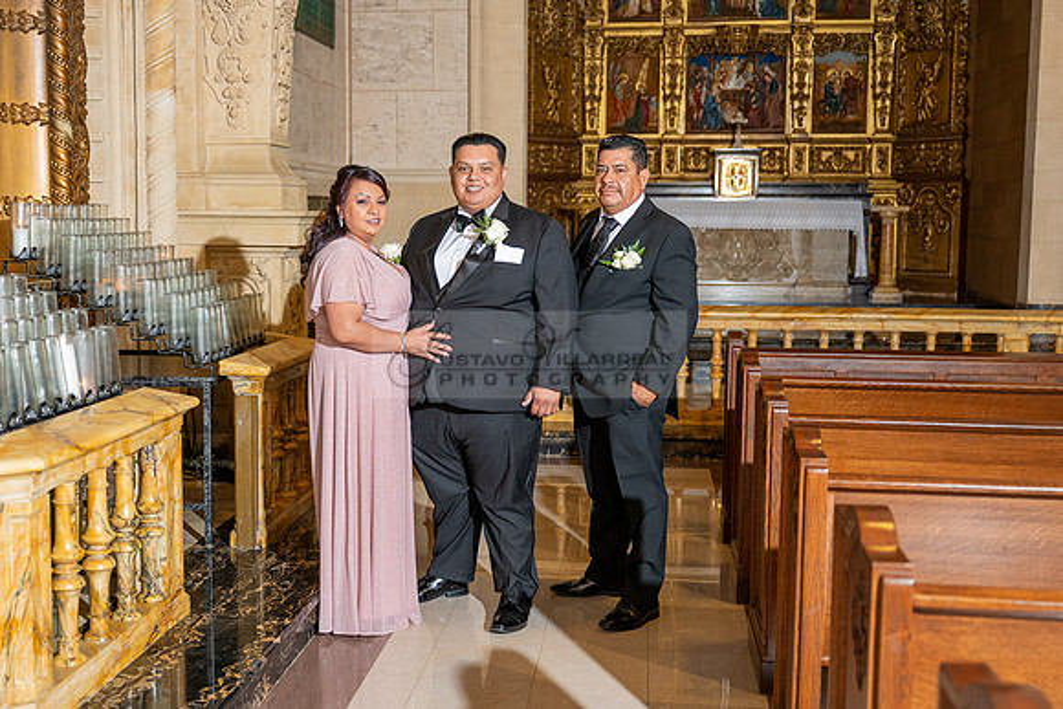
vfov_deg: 30.9
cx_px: 486
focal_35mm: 43
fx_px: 1283
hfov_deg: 45.0
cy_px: 349
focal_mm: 38
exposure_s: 1/200
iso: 1000
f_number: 2.8
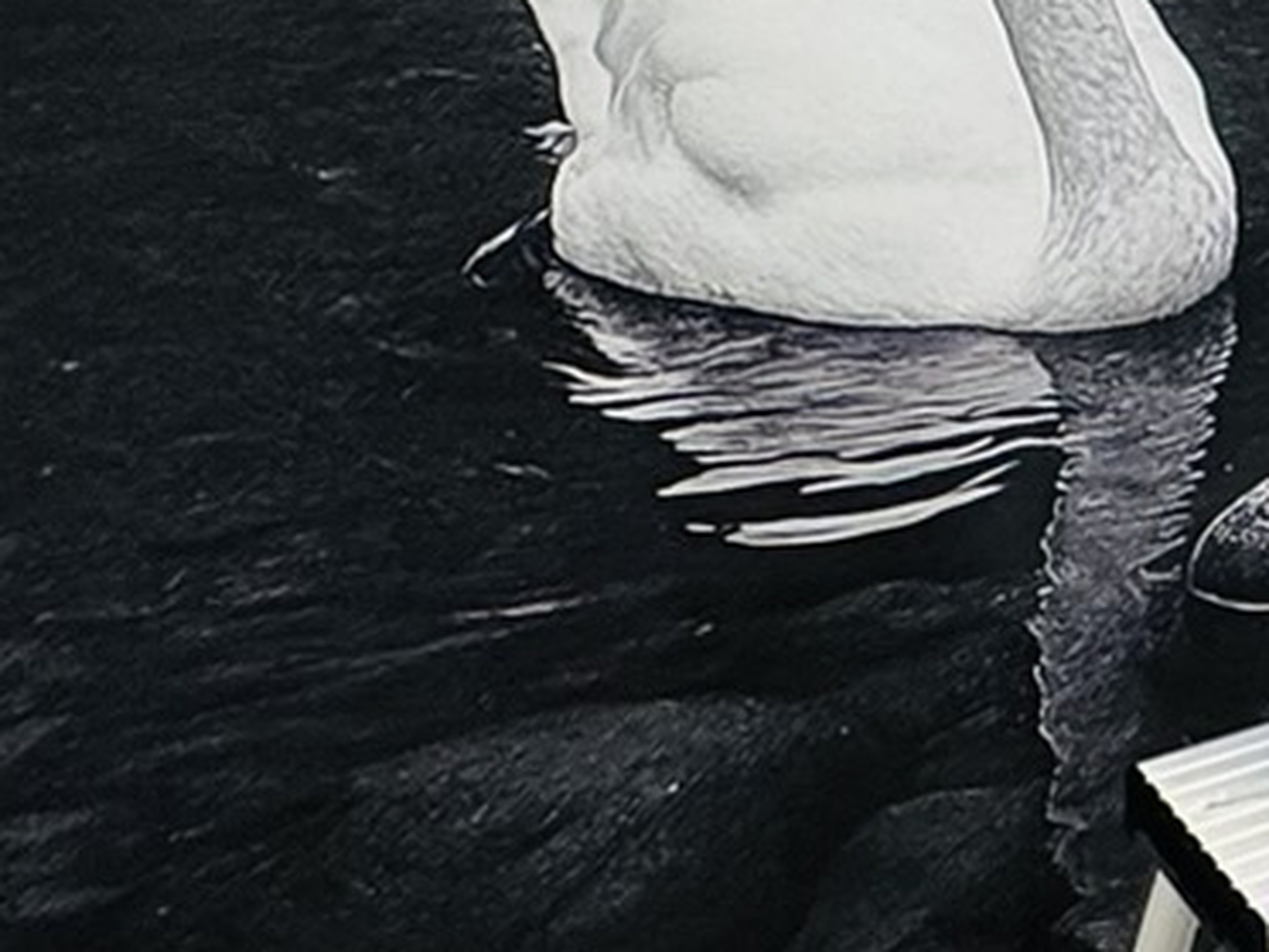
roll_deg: +2.7
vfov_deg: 17.8
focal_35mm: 77
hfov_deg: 18.9
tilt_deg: -6.6
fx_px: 2823
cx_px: 2344
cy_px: -324
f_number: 2.2
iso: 200
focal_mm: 2.22
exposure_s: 1/60
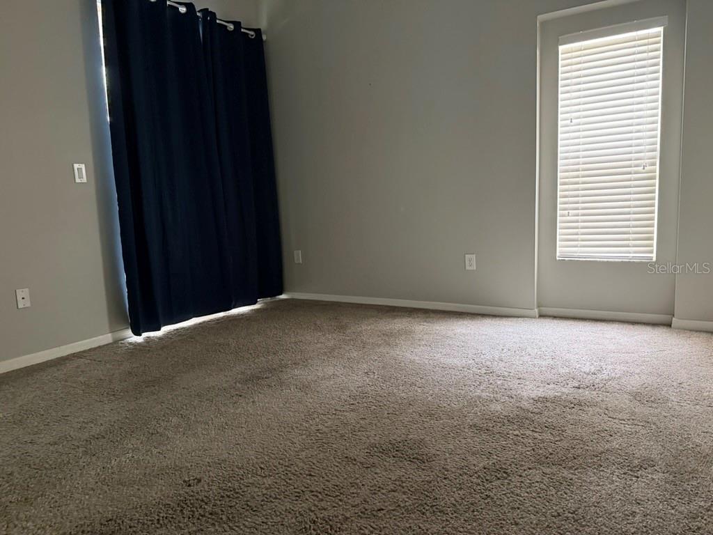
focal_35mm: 24
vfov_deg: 56.8
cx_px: 356
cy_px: 268
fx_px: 494
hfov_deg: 71.6
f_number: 1.78
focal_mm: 6.76
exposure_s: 1/40
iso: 1000
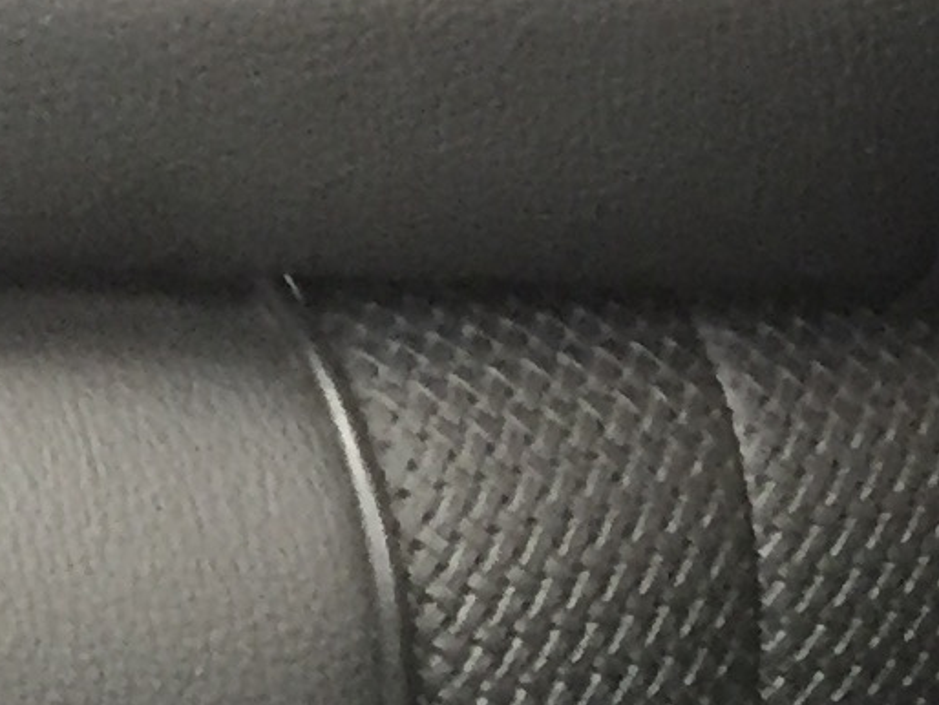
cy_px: 285
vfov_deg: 8.1
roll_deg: +0.7
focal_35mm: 184
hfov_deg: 9.8
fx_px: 4994
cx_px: 1993
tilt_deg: -13.4
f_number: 2.2
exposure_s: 1/33
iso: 250
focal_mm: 4.15
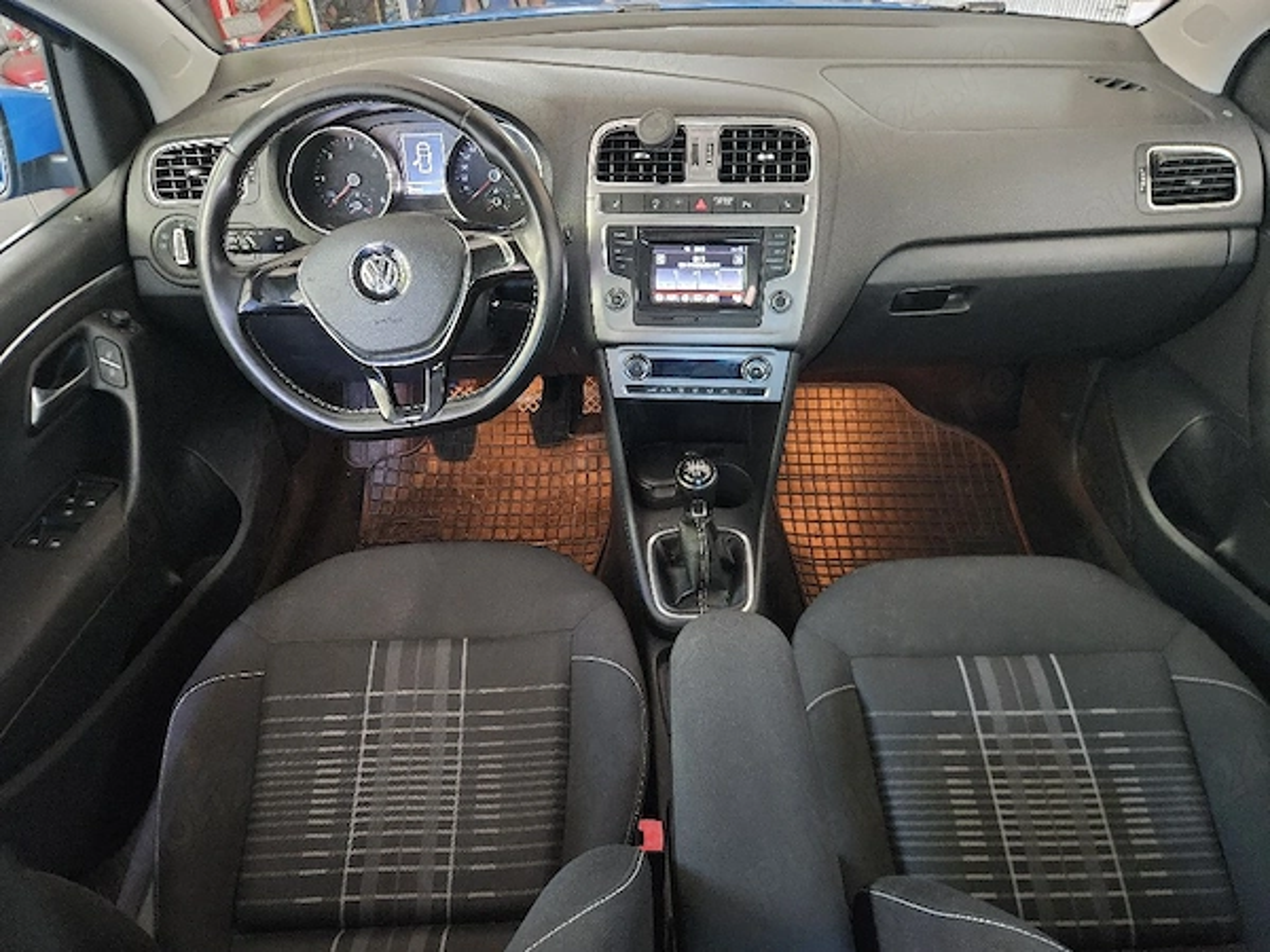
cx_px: 635
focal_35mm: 23
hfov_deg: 73.9
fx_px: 844
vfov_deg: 58.9
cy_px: 476
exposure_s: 1/25.1
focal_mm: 5.4
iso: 1000
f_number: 1.8
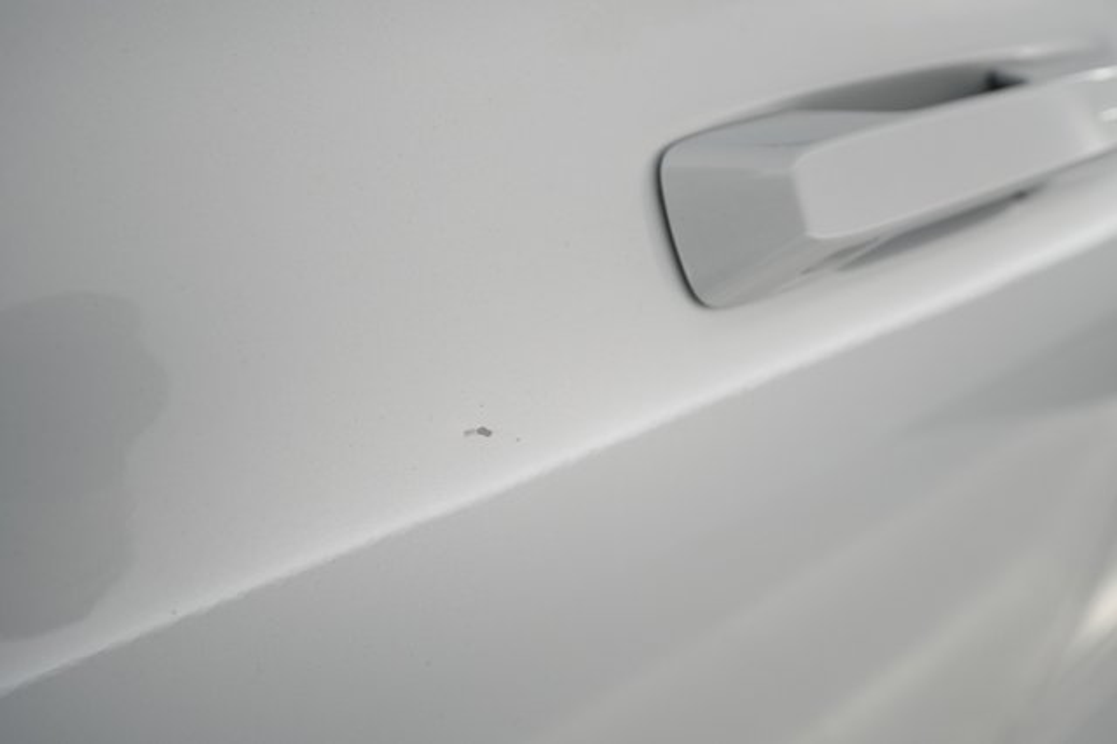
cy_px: 372
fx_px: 868
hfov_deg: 65.5
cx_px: 558
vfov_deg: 46.4
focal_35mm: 28
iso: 1600
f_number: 4.5
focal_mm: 28
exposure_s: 1/100
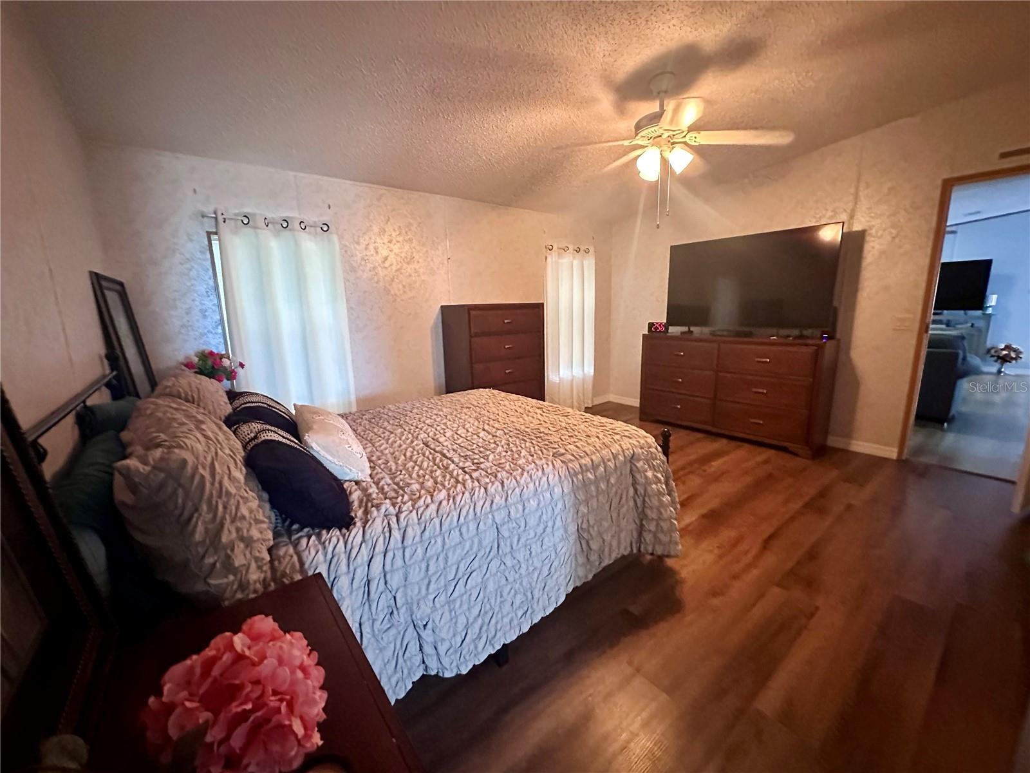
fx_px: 417
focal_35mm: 14
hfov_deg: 102.1
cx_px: 515
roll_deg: +1.6
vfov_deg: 85.7
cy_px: 386
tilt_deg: -10.9
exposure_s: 1/60
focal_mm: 2.22
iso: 1250
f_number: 2.2
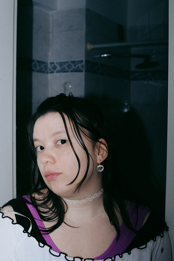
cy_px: 130
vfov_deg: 39.6
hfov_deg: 27.0
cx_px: 87
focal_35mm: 50
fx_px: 362
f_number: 7.1
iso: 125
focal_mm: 50
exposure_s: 1/200
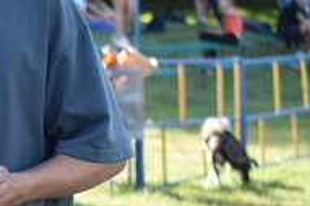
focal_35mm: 277
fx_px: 2380
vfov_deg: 5.0
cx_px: -169
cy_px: 61
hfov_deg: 7.3
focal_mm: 55
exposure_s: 1/800
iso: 800
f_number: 4
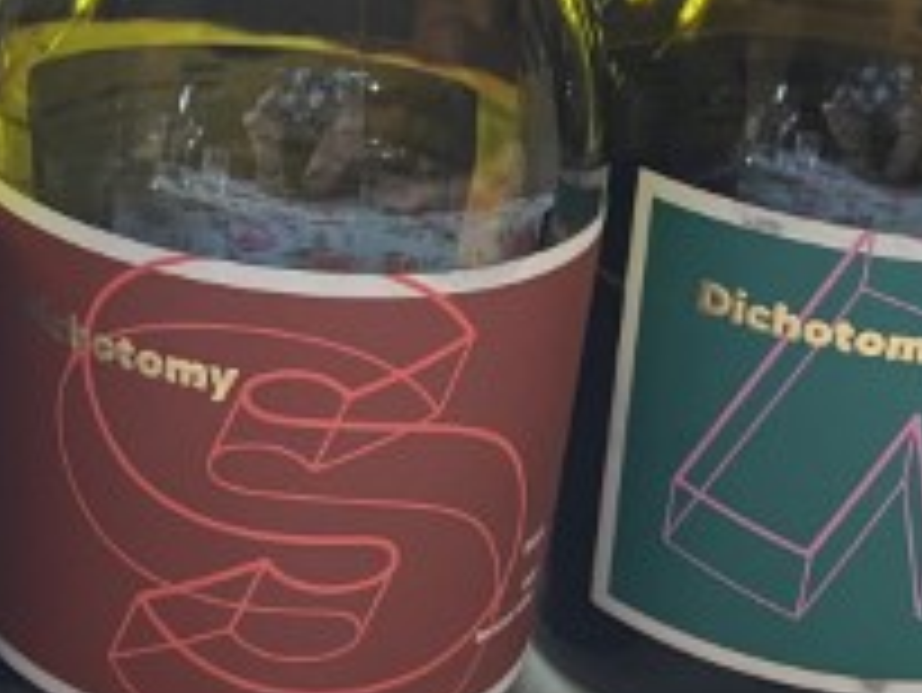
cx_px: -4
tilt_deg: -14.4
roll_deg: -3.7
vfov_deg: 17.5
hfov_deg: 23.1
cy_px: -112
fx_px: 2159
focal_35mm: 81
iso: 500
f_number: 1.6
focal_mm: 5.1
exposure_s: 1/40
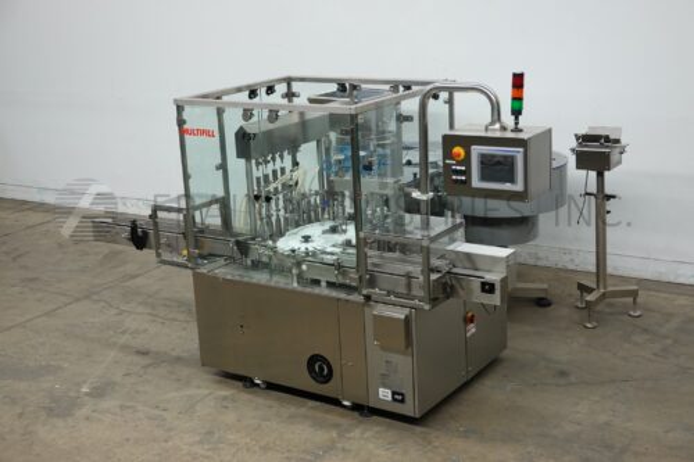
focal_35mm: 50
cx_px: 347
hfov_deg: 39.6
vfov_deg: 27.0
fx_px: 964
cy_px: 231
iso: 200
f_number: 4
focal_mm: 19.03
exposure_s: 1/50
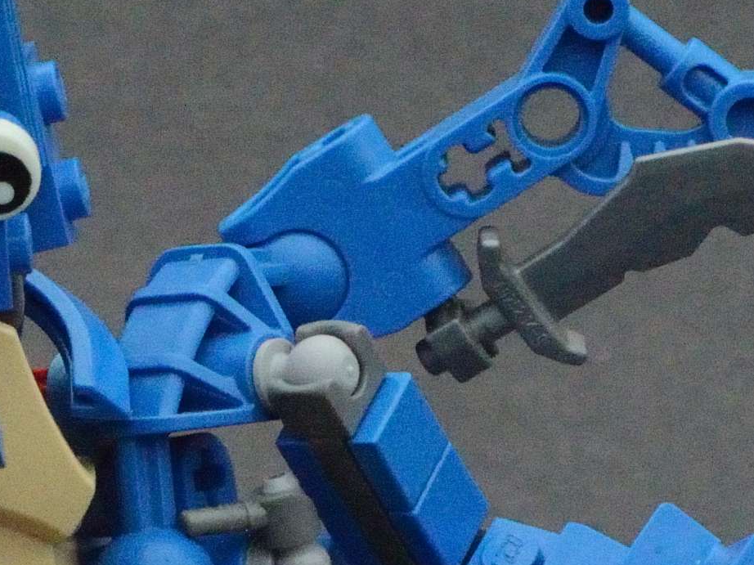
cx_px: -97
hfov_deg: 1.4
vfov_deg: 1.0
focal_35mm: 1424
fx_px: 31000
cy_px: 674
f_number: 13
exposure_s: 1/320
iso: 4000
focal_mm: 185
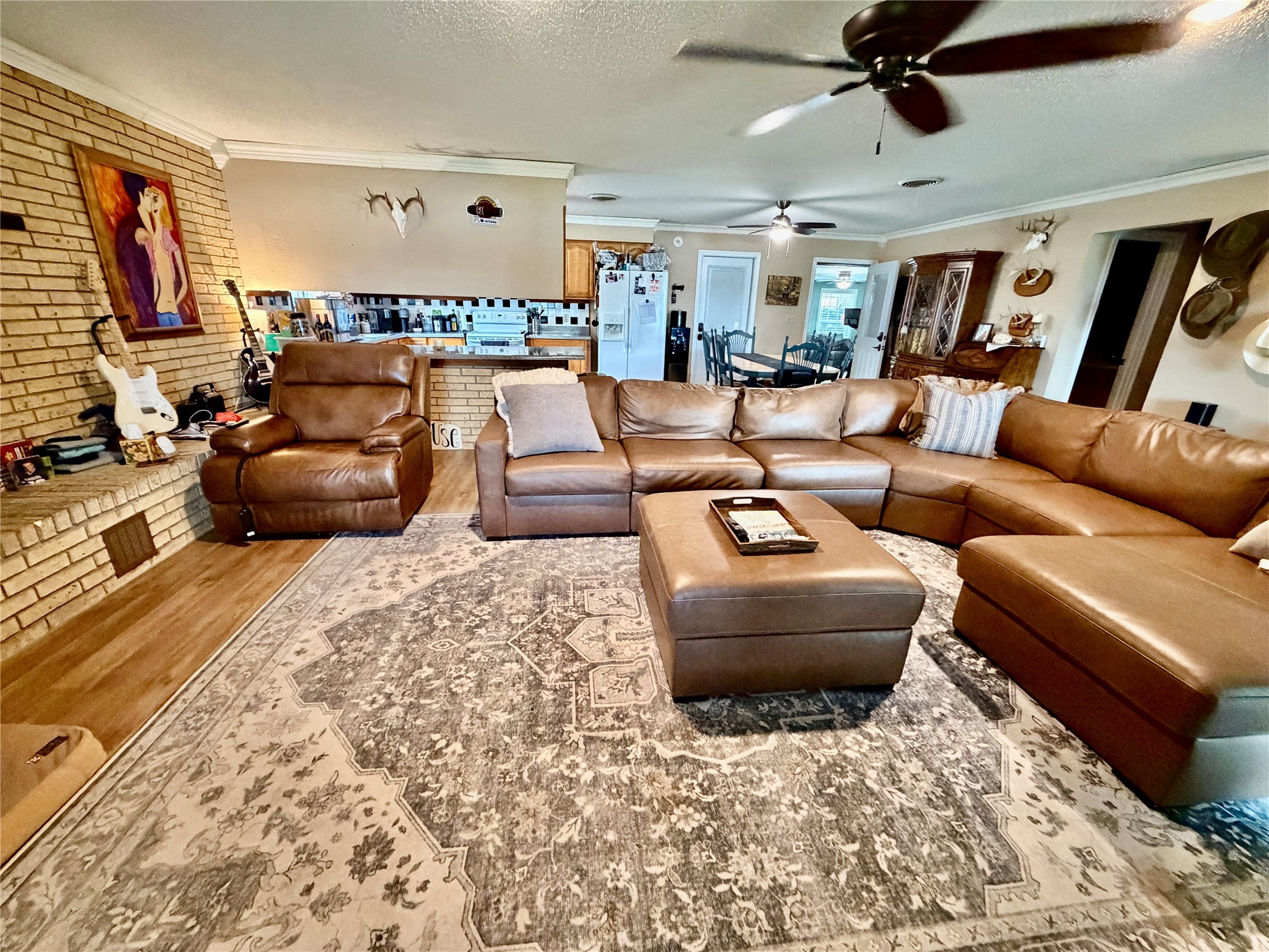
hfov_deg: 102.1
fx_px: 513
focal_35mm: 14
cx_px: 634
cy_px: 476
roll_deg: -2.4
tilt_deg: -18.4
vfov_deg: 85.7
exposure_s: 1/60
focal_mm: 2.22
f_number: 2.2
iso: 1250
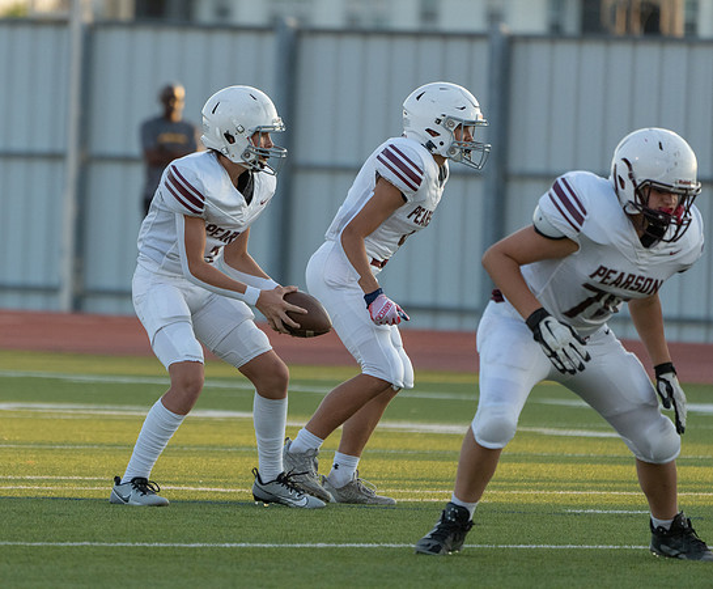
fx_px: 12305
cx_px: 159
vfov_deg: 2.7
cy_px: 220
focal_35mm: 576
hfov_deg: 3.3
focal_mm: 400
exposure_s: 1/1000
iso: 1000
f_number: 5.6
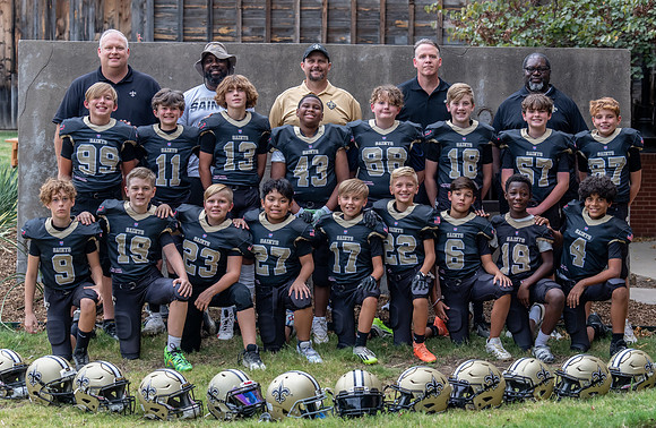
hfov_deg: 25.4
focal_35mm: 80
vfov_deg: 16.7
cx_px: 369
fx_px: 1454
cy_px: 187
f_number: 4
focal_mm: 70
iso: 1000
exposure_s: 1/320
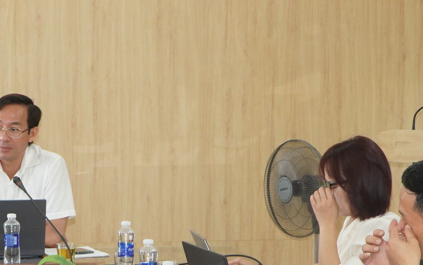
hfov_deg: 14.5
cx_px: 16
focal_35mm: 142
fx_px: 1640
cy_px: 229
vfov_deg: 9.2
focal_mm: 37
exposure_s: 1/60
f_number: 9
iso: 1250
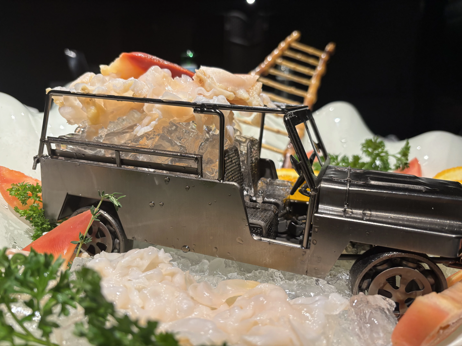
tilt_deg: -13.5
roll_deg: -0.1
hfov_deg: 67.3
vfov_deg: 53.1
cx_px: 231
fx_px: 347
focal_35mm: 26
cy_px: 173
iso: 125
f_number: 1.6
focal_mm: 5.96
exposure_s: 1/120
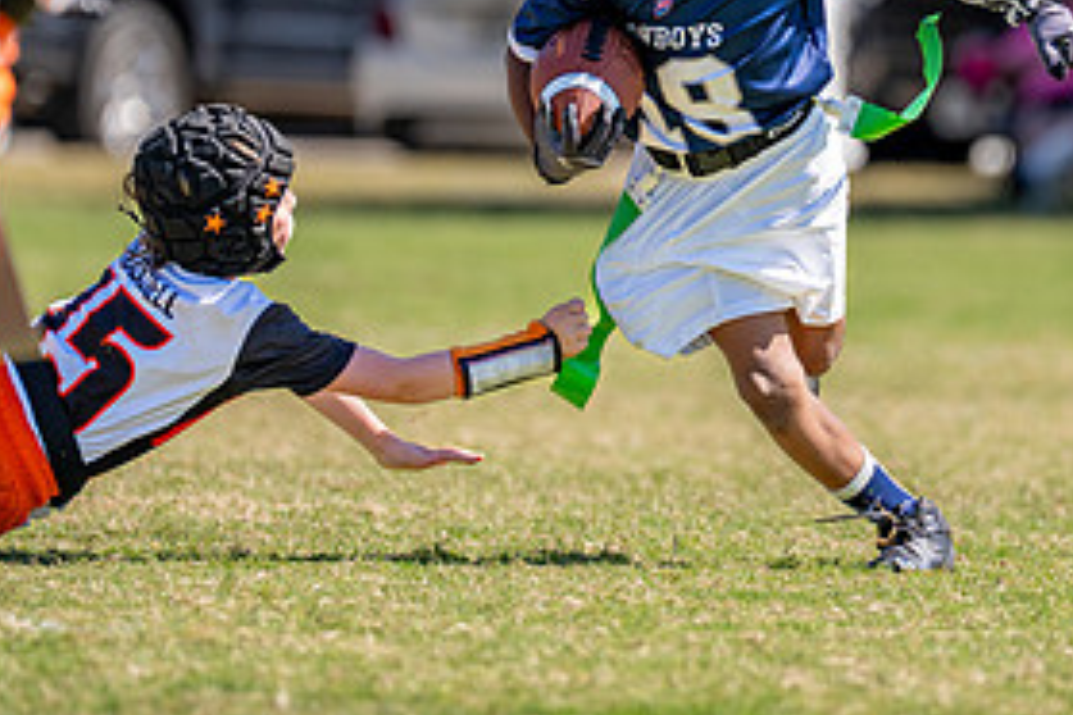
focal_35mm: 563
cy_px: 82
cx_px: 788
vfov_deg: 2.4
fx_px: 16779
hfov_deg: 3.7
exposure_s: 1/2500
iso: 160
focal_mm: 200
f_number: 2.8
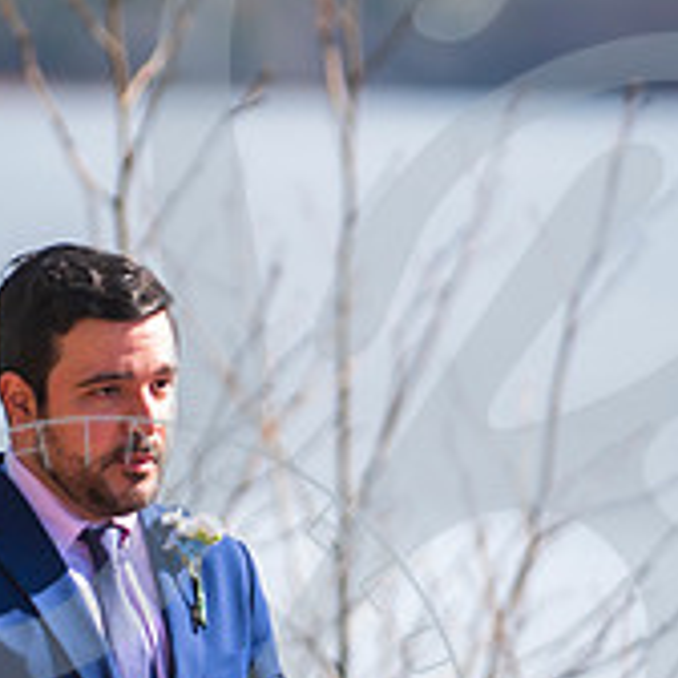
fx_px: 10105
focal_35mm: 456
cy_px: 484
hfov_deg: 3.8
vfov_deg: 3.8
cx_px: 287
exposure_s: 1/1000
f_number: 2.8
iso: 100
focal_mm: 200
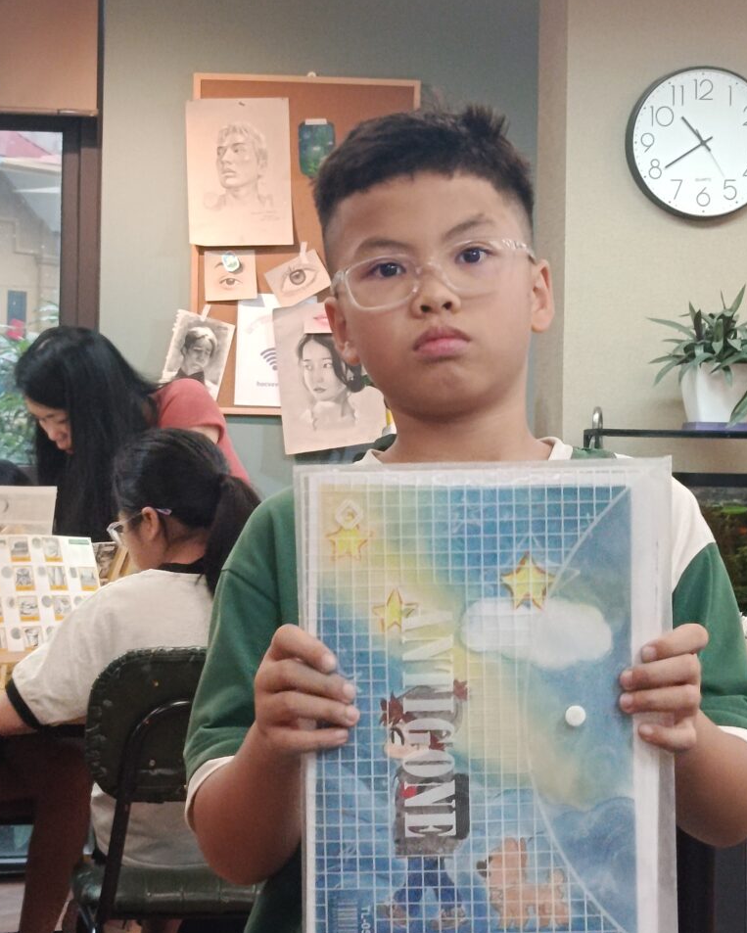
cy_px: 376
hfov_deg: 15.2
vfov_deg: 19.0
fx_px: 2790
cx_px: 458
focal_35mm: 101
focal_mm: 5.24
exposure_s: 1/100
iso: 473
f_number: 1.7
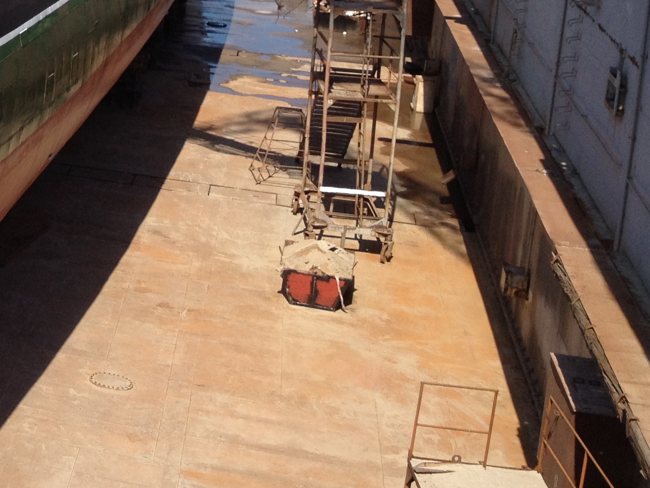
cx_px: -159
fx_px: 1671
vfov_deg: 16.3
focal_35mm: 89
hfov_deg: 20.4
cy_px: 12
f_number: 2.4
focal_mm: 4.28
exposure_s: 1/1333
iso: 64
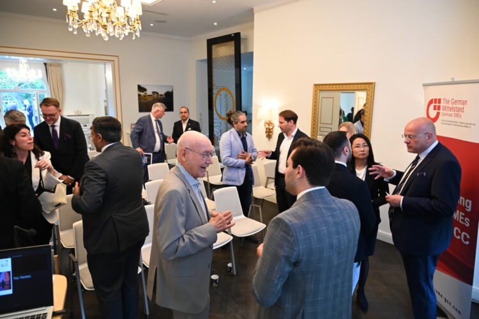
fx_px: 319
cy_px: 160
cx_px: 240
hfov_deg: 73.8
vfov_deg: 53.1
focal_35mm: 24
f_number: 4
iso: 4000
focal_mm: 24
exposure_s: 1/125
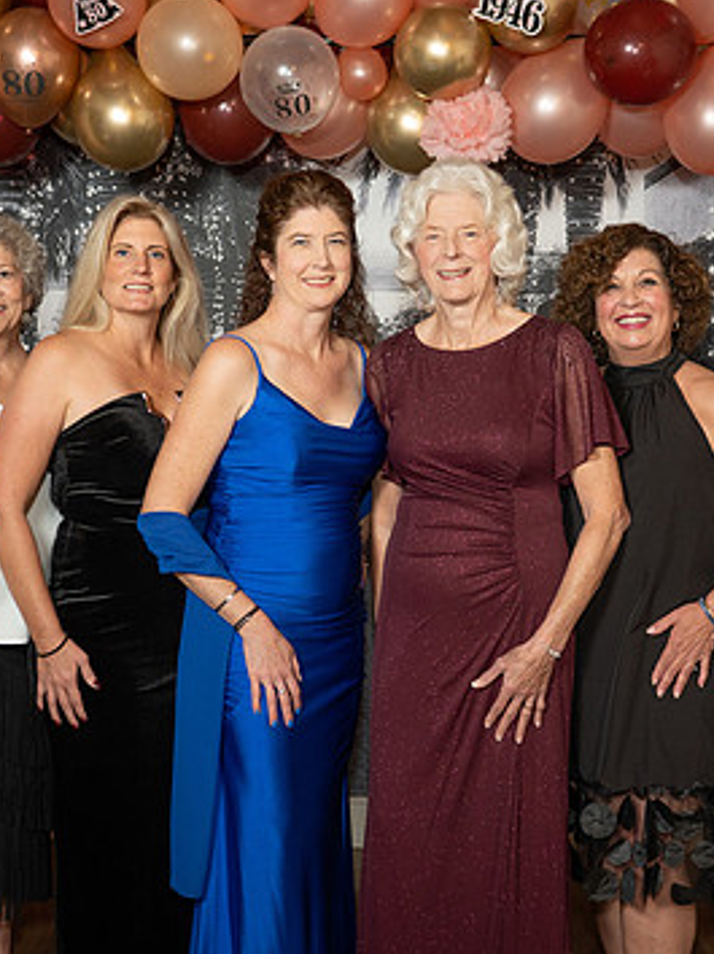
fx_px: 1432
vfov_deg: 36.8
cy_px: 443
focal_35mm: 52
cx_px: 356
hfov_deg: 28.0
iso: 1000
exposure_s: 1/160
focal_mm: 33
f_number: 2.8
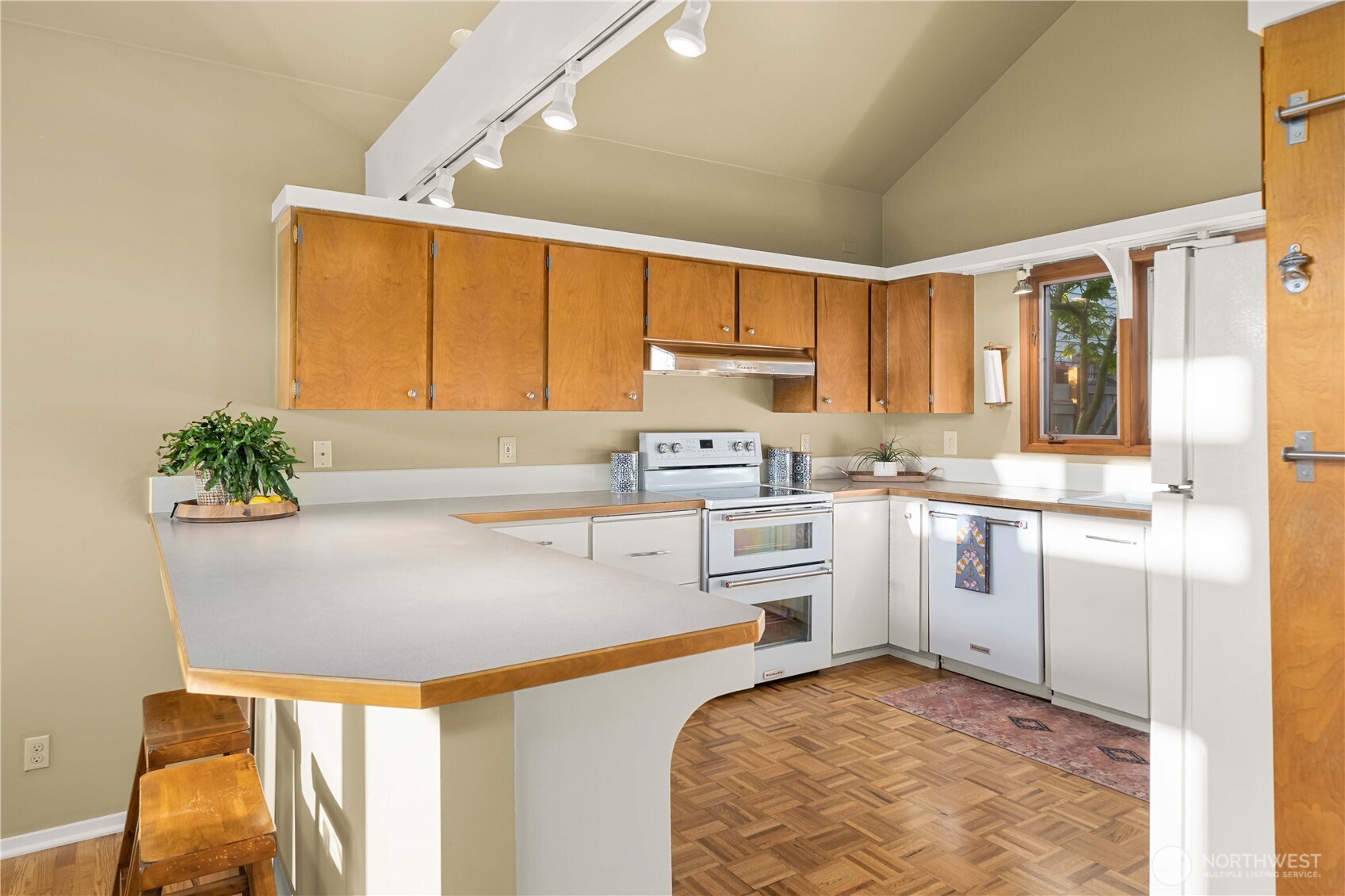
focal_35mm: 21
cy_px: 448
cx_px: 672
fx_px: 784
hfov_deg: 81.2
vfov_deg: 59.5
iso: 400
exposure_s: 1/30
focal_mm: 21
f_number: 7.1
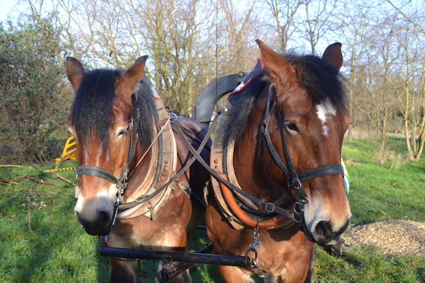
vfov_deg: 29.9
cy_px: 142
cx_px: 212
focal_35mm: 45
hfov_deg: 43.6
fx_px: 531
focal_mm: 30
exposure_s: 1/125
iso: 110
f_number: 5.6
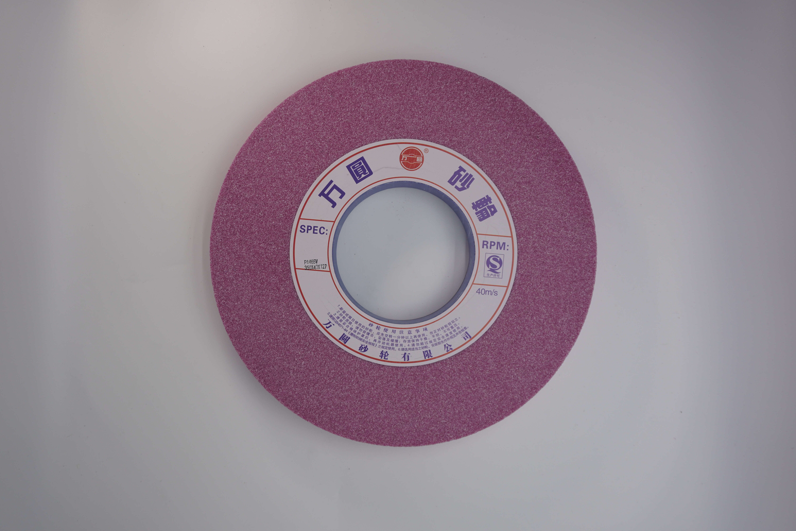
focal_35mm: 30
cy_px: 266
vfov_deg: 43.6
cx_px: 398
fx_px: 663
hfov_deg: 61.9
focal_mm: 20
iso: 125
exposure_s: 1/125
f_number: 5
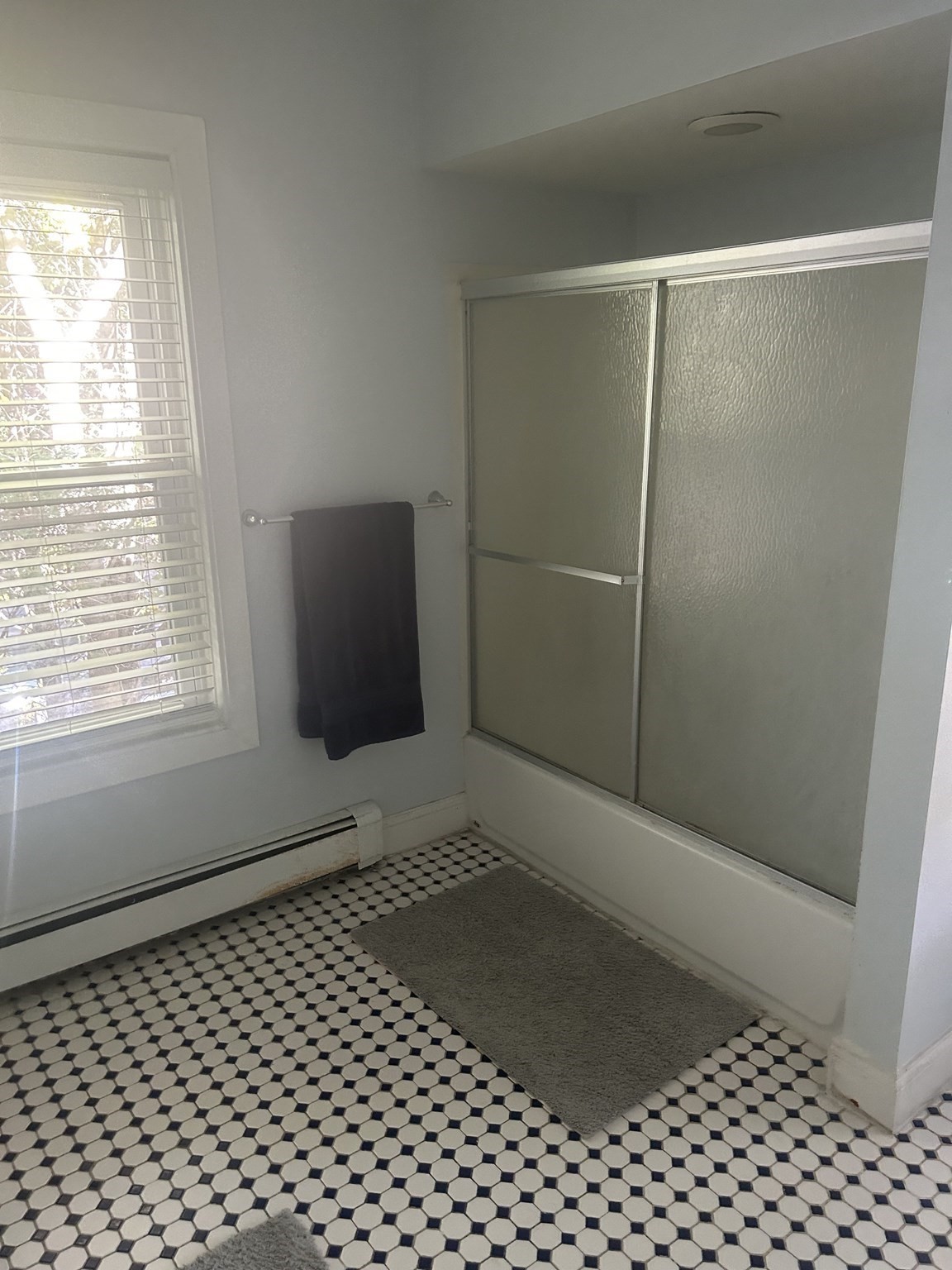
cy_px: 635
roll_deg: +2.6
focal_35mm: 26
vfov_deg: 67.3
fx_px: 953
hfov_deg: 53.1
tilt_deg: -14.0
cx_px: 476
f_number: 1.5
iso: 320
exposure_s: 1/60
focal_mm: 5.7
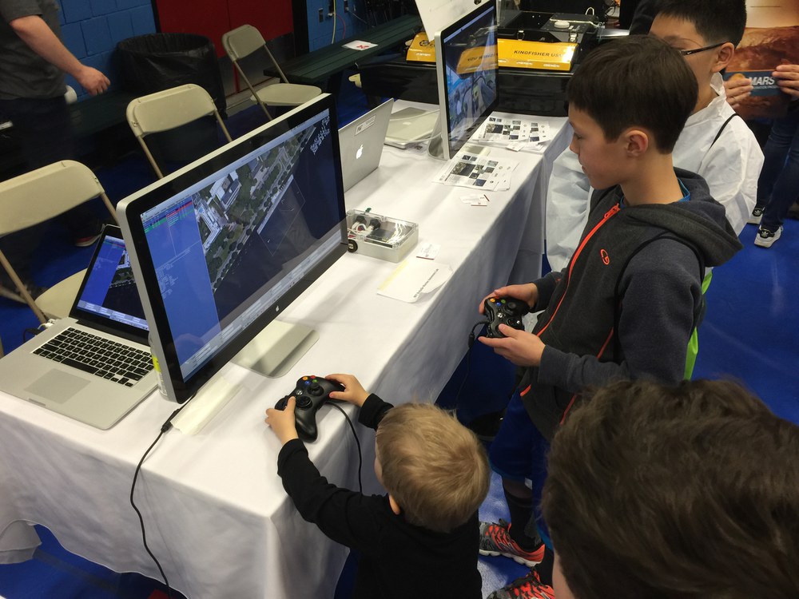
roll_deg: -1.2
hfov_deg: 61.7
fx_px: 669
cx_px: 400
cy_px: 300
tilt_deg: -33.1
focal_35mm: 29
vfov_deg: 48.2
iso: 32
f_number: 2.2
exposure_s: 1/15
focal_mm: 4.15
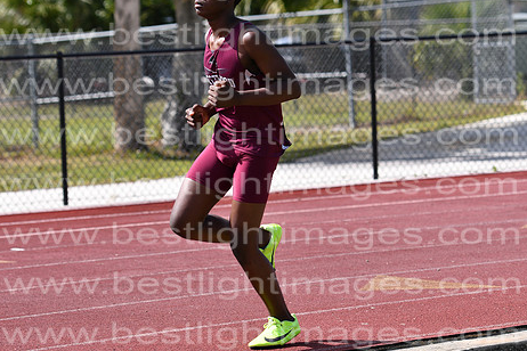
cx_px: 261
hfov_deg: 10.4
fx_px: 2893
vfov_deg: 6.9
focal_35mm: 198
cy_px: 161
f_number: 4
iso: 100
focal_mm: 105
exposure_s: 1/1250
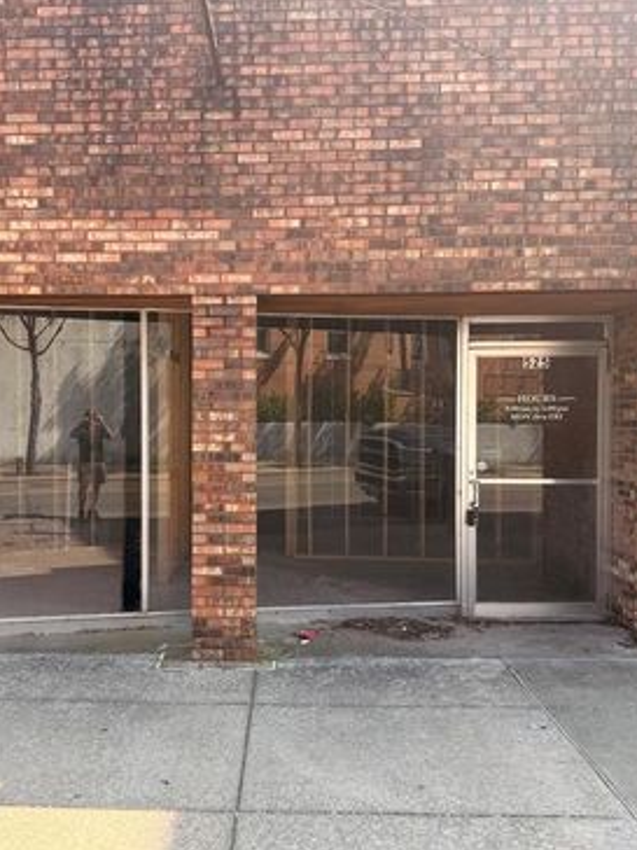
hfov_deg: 42.7
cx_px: 243
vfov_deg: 55.3
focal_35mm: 33
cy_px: 433
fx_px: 810
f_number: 1.78
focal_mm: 6.76
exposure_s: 1/796
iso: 80
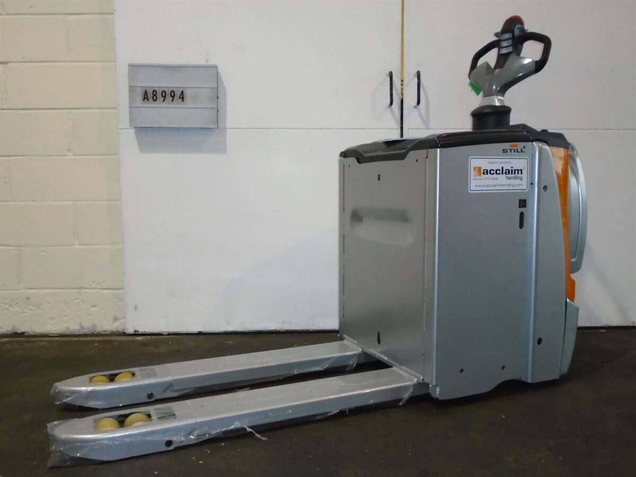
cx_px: 318
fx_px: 570
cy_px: 238
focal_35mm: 31
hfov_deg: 58.4
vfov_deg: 45.4
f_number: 3.5
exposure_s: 1/40
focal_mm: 5.5
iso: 400
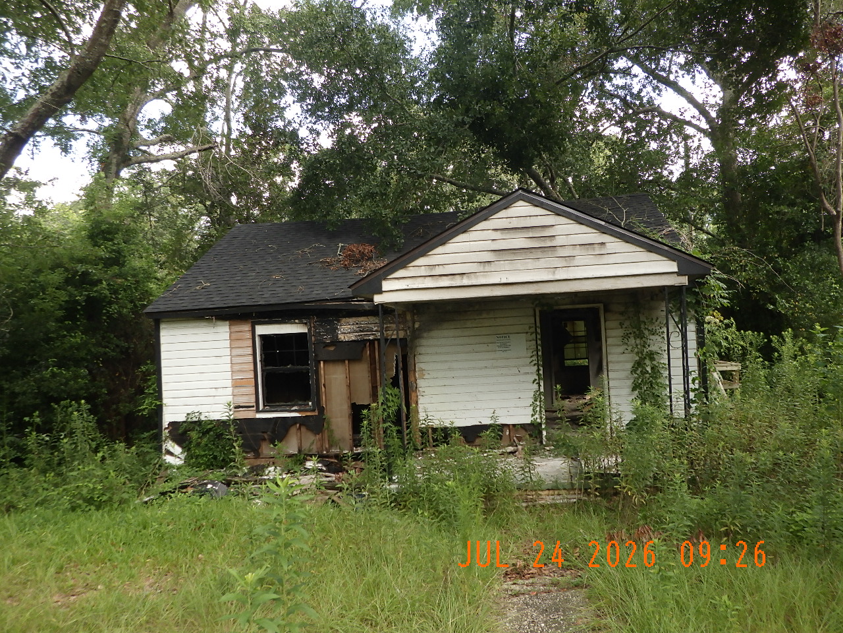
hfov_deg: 63.4
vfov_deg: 49.7
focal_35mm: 28
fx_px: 682
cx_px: 422
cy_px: 316
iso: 125
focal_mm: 5
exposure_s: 1/125
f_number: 3.5
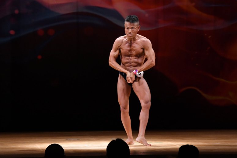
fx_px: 1678
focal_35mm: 255
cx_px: 118
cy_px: 79
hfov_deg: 8.1
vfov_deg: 5.4
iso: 4000
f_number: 5.6
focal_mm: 170
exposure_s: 1/400
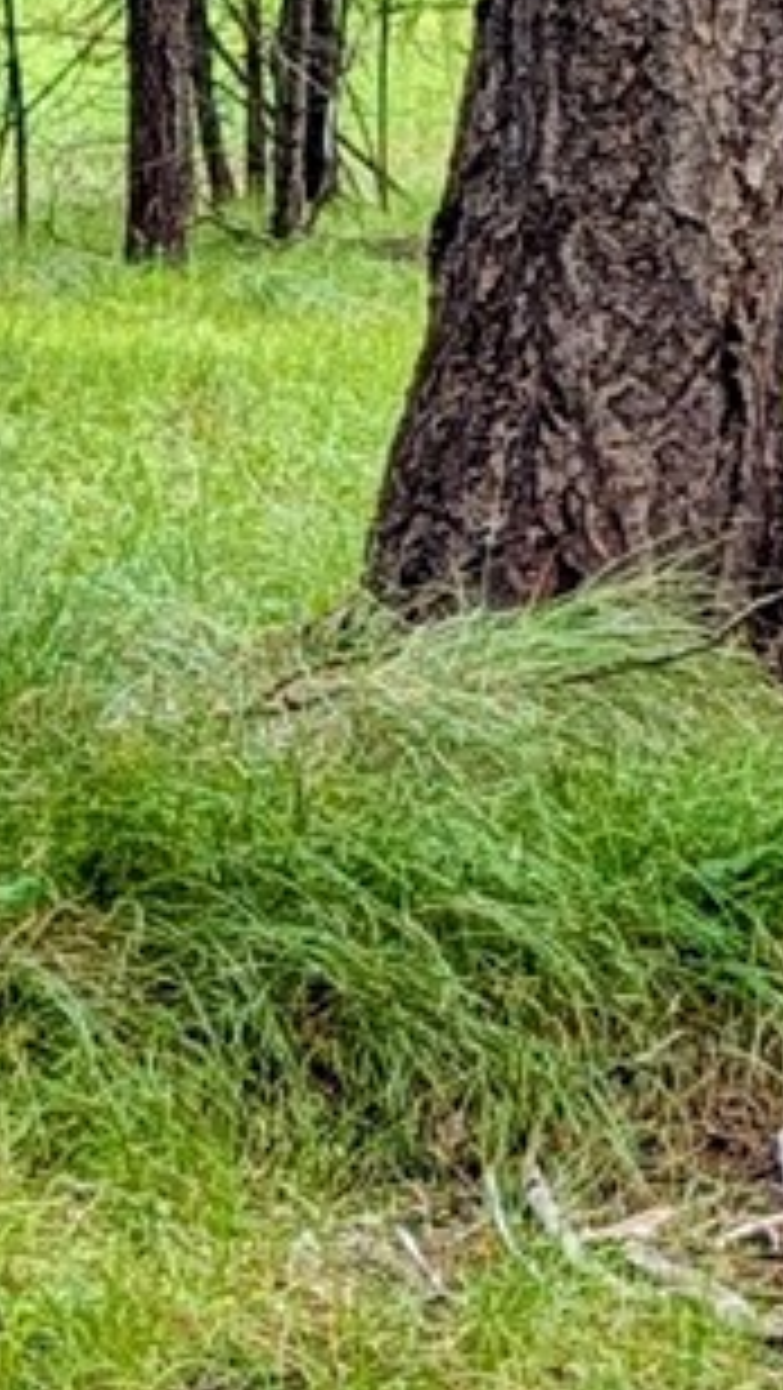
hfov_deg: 7.0
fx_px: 6380
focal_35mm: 173
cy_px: 508
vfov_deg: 12.4
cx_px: -178
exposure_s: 1/252
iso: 17
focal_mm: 6.9
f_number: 1.68
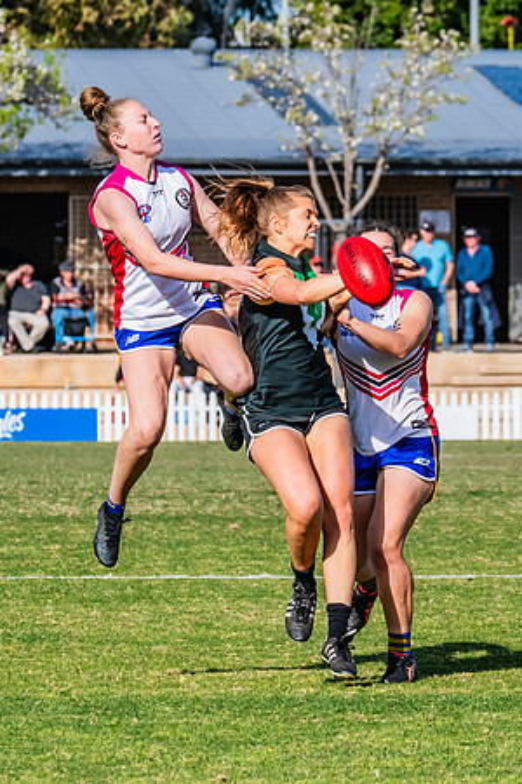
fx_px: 11153
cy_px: 273
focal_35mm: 513
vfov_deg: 4.0
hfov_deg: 2.7
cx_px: 339
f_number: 11
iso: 800
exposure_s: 1/1600
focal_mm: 250
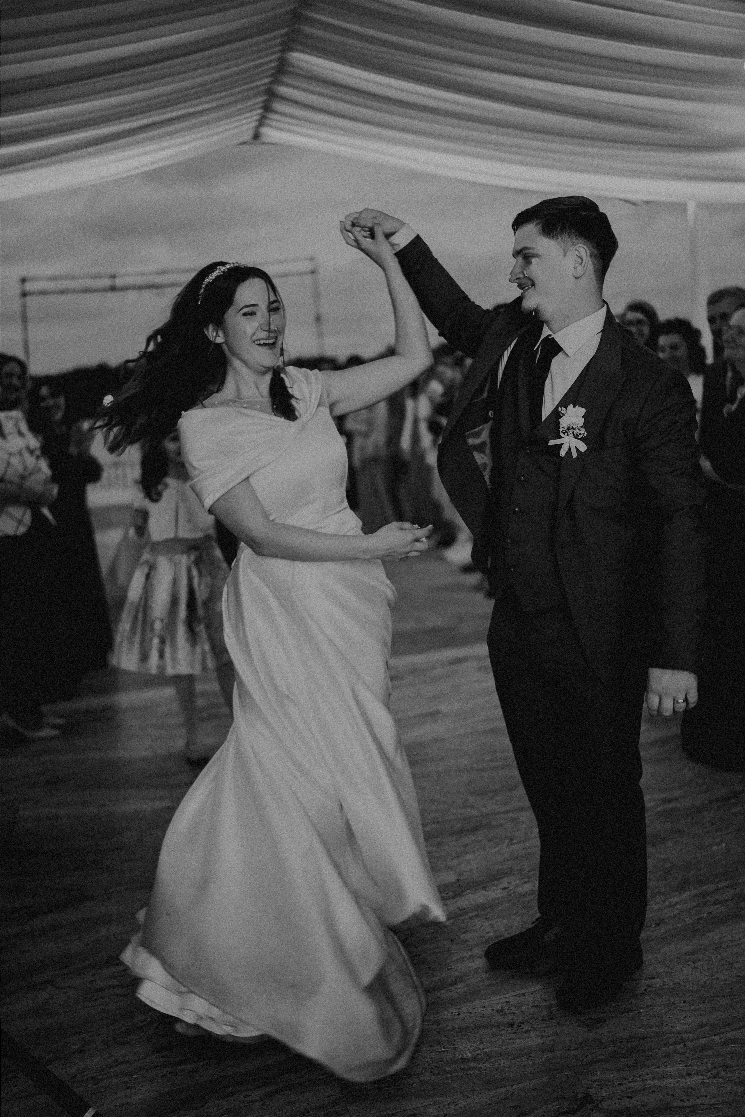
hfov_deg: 37.9
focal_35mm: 35
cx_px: 372
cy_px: 558
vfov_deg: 54.4
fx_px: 1086
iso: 1250
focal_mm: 35
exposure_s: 1/200
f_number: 1.4
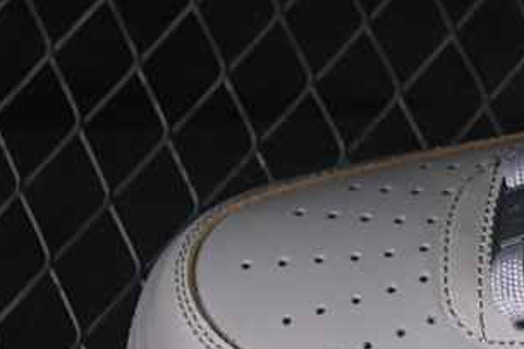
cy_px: 493
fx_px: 3870
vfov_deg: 5.1
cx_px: 783
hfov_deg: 7.6
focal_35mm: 266
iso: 160
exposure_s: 1/80
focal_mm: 50
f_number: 7.1
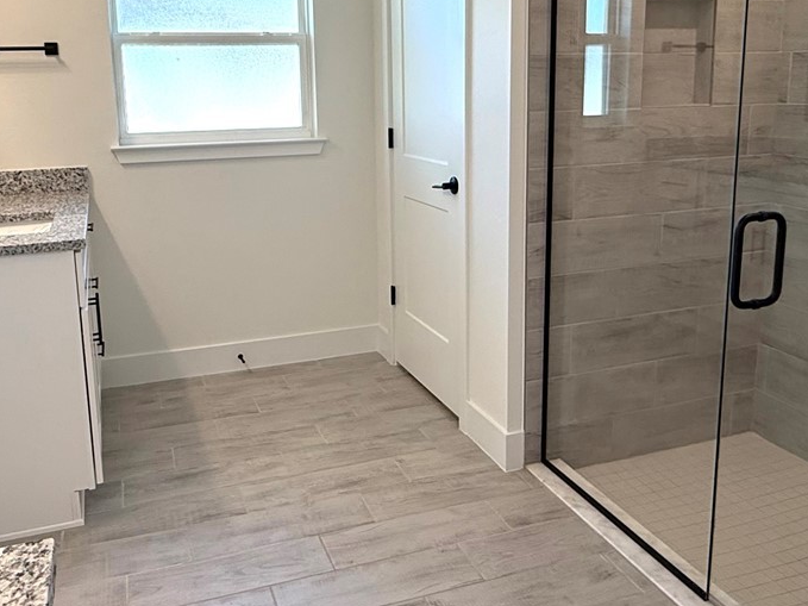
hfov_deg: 55.3
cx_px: 377
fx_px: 770
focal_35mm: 33
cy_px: 220
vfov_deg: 42.5
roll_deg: +1.0
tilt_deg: -9.9
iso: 125
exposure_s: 1/120
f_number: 2.2
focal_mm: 2.22
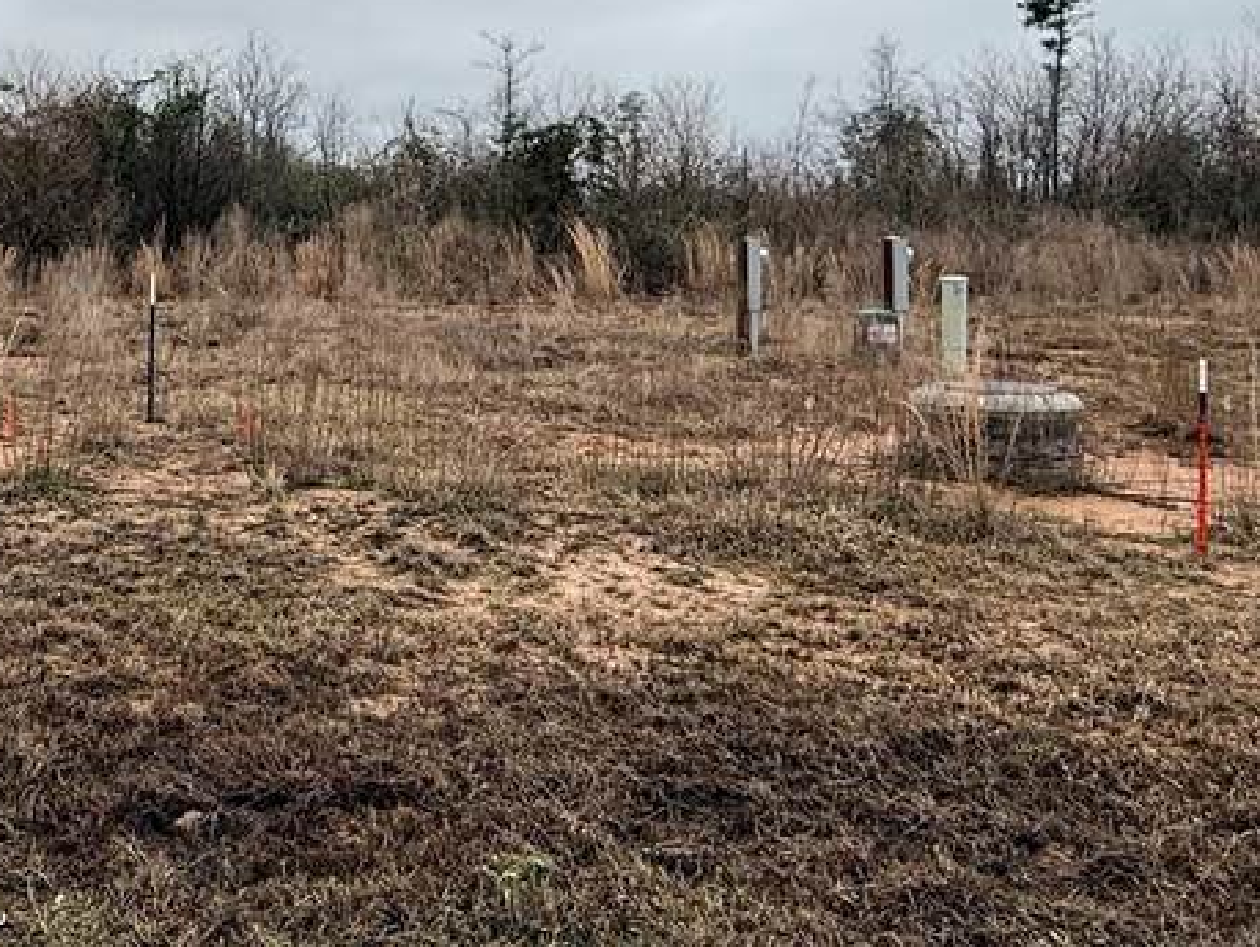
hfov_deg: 45.6
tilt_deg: +0.2
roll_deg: +0.8
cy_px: 247
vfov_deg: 36.1
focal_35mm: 39
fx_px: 1421
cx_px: 266
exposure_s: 1/1848
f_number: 2.2
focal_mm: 2.22
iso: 50
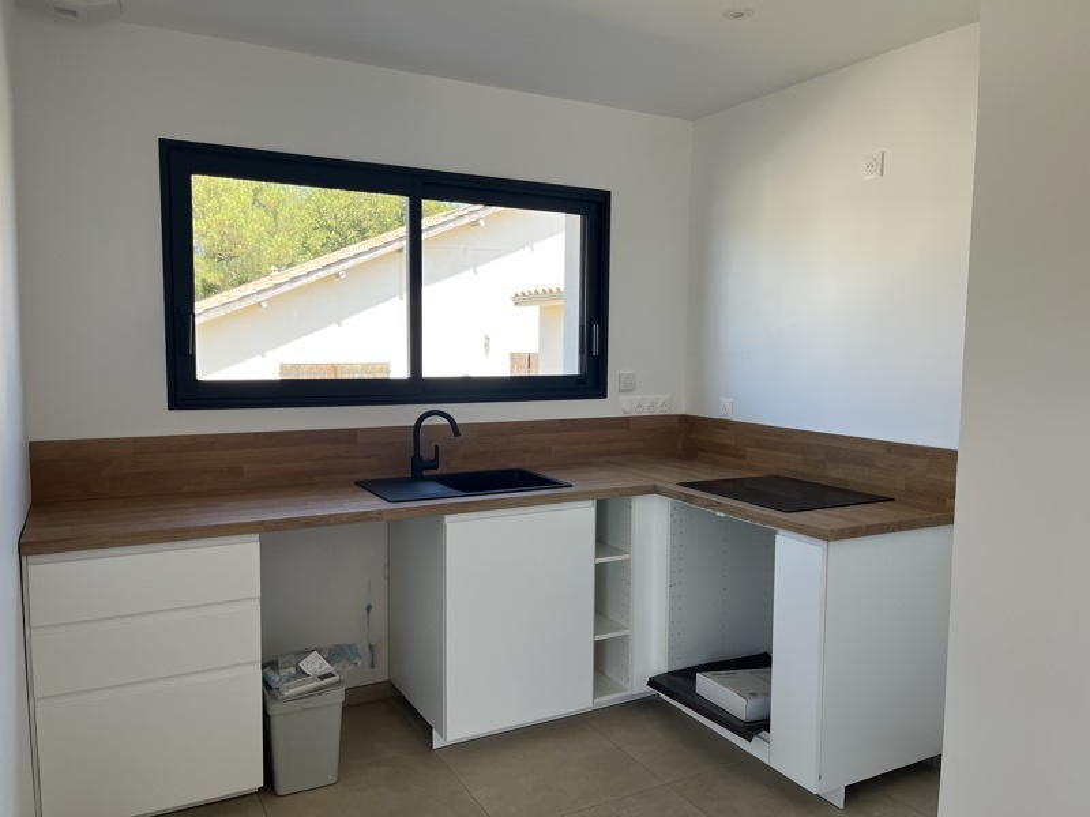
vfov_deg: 53.1
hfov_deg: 67.3
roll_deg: -0.3
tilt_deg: -4.9
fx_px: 819
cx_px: 545
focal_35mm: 26
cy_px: 408
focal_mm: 5.1
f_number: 1.6
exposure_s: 1/257
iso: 40
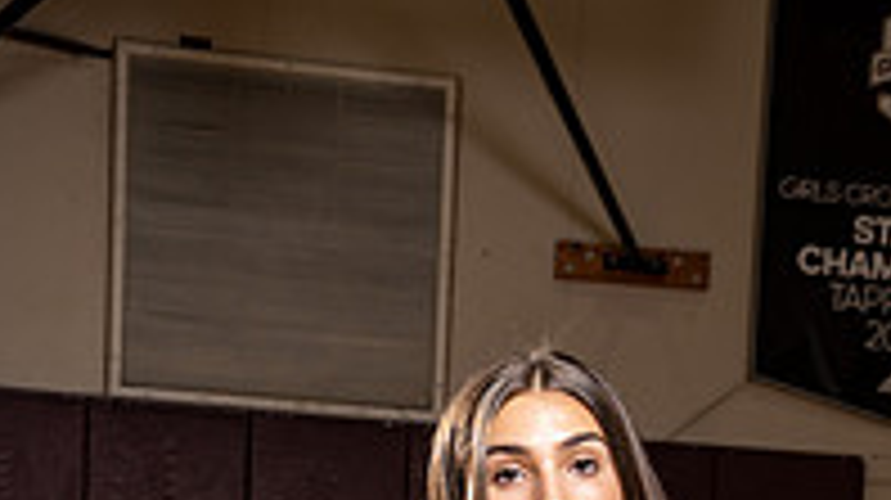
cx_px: 472
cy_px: 1000
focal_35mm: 100
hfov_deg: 21.4
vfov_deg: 11.0
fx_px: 2361
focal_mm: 42
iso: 200
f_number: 5.6
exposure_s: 1/250
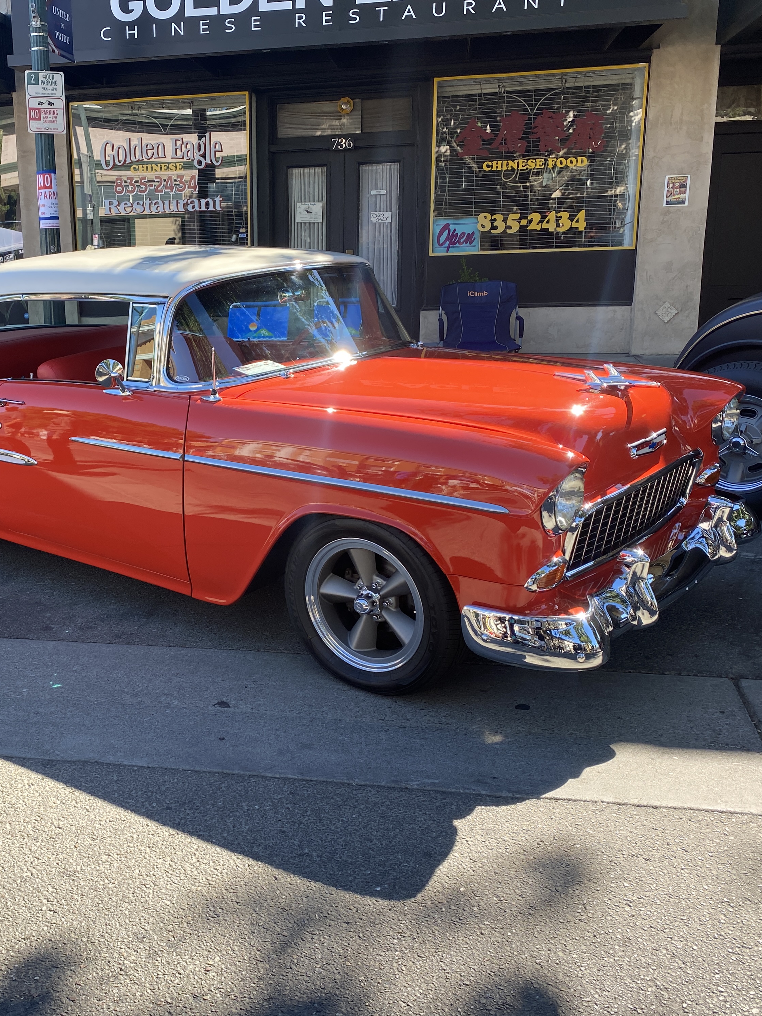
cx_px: 191
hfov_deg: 39.6
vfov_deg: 52.6
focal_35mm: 35
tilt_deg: -15.9
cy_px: 505
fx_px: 1027
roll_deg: +1.7
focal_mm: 4.25
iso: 32
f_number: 1.8
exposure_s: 1/428
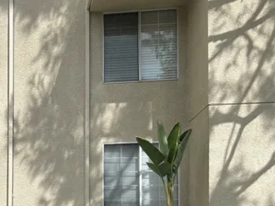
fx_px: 516
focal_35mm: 65
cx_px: -48
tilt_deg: +3.2
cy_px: 226
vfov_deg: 21.4
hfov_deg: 26.7
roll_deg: -0.5
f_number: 1.5
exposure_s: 1/5319
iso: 50
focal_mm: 5.7
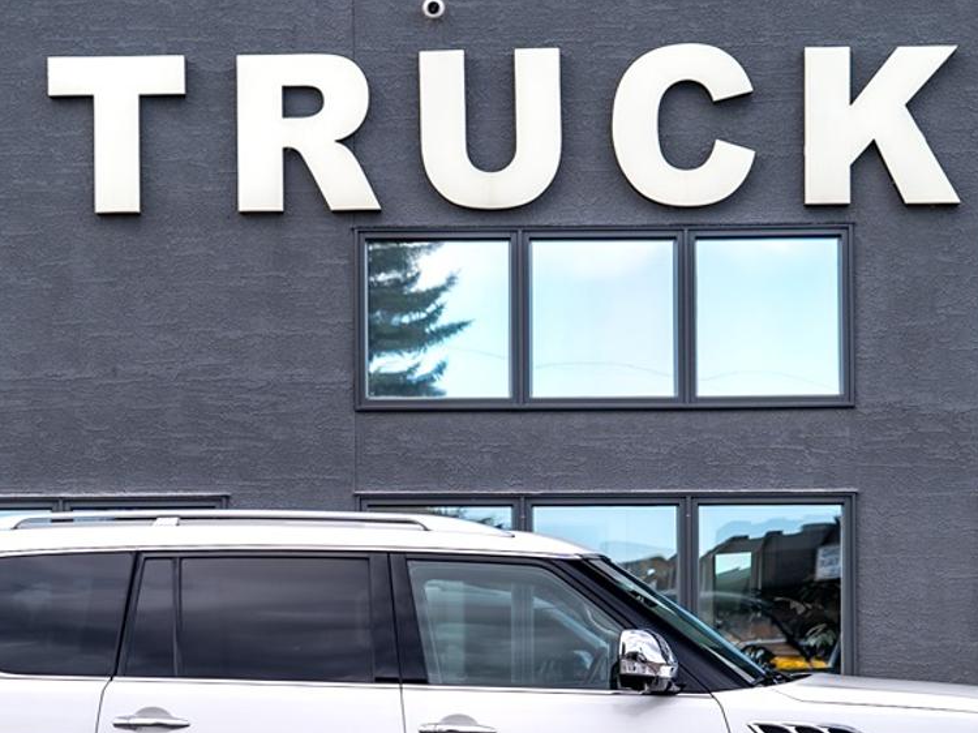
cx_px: 402
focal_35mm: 99
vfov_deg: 14.8
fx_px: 2796
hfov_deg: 19.8
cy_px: 600
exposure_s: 1/160
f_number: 4.5
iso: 100
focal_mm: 51
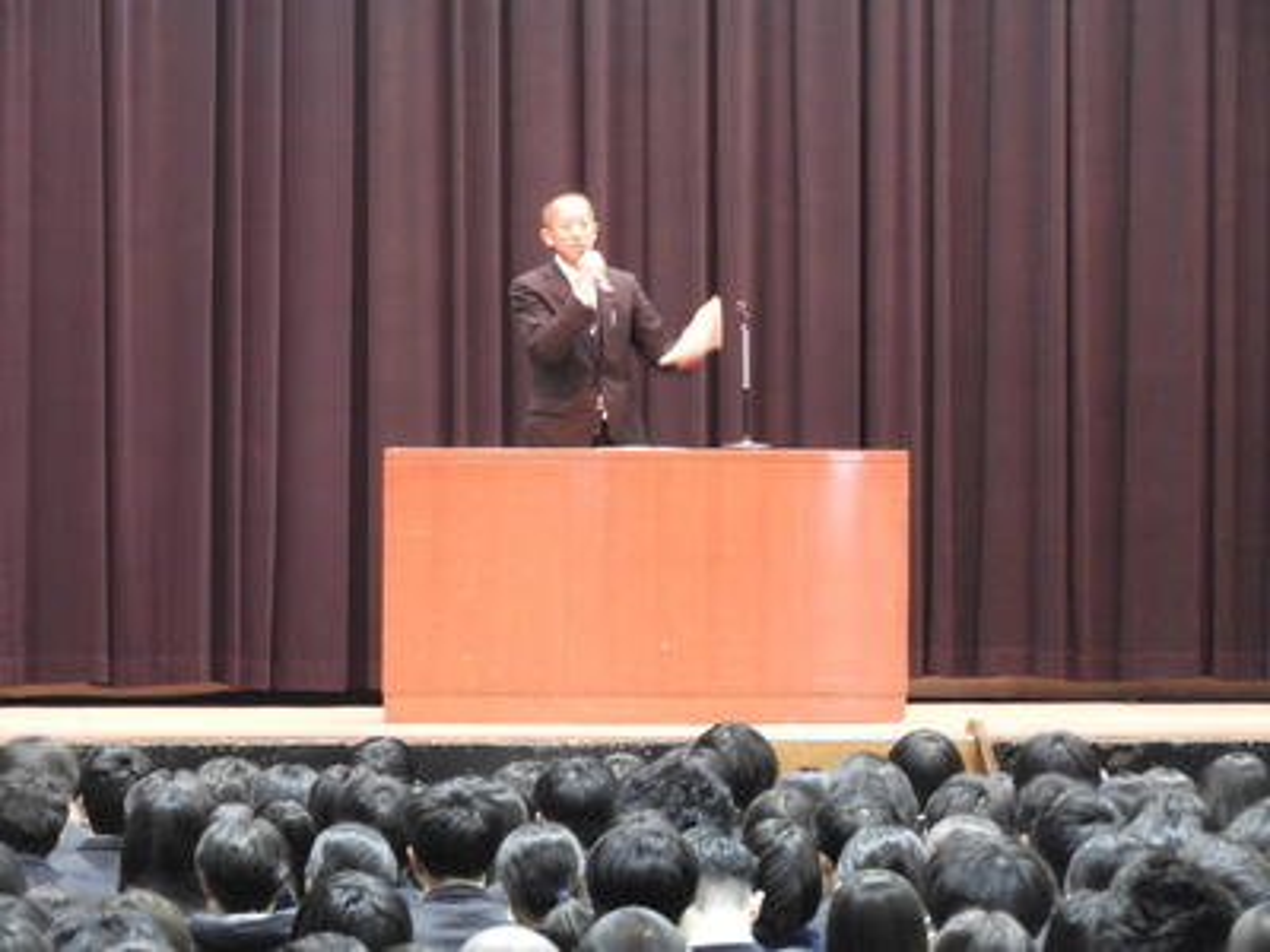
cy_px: 476
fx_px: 9906
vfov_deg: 5.5
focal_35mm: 270
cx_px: 635
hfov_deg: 7.3
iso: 800
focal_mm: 48.4
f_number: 5.5
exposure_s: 1/8
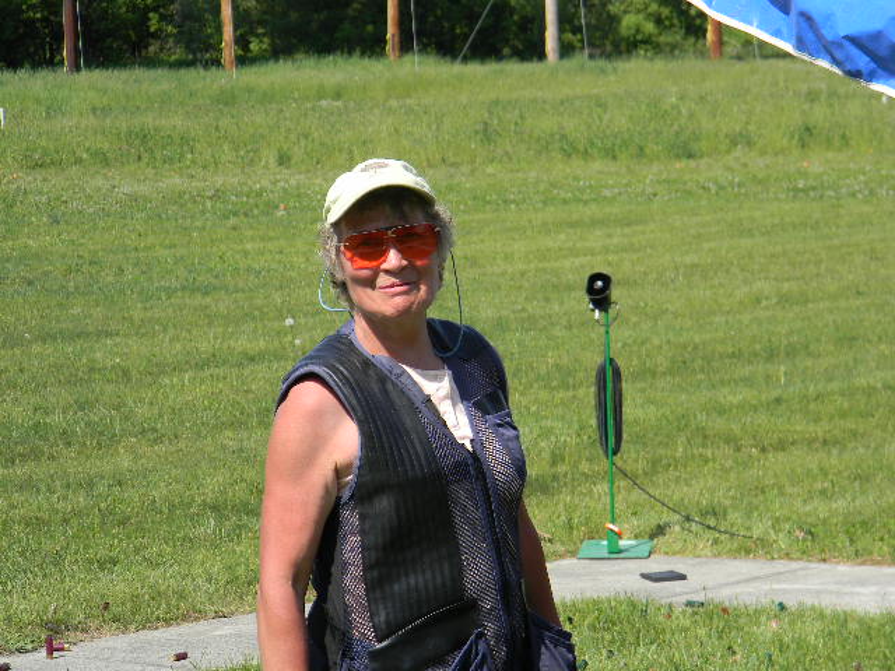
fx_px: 3827
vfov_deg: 10.0
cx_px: 448
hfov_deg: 13.3
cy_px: 336
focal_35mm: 148
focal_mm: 26.8
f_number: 5
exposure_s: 1/353
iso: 80
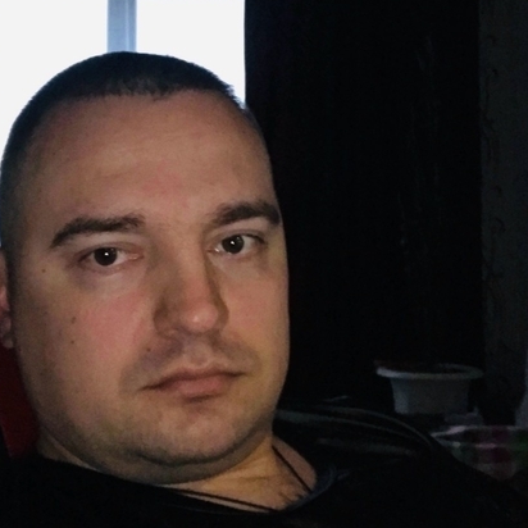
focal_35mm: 55
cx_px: 181
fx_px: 949
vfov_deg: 30.7
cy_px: 150
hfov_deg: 30.9
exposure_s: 1/20
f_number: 2.2
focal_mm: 2.87
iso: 250
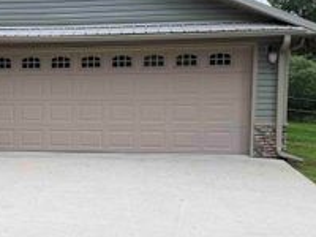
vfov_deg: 24.4
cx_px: 30
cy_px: 129
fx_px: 548
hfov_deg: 30.7
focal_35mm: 60
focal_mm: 6.76
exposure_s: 1/121
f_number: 1.78
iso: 50
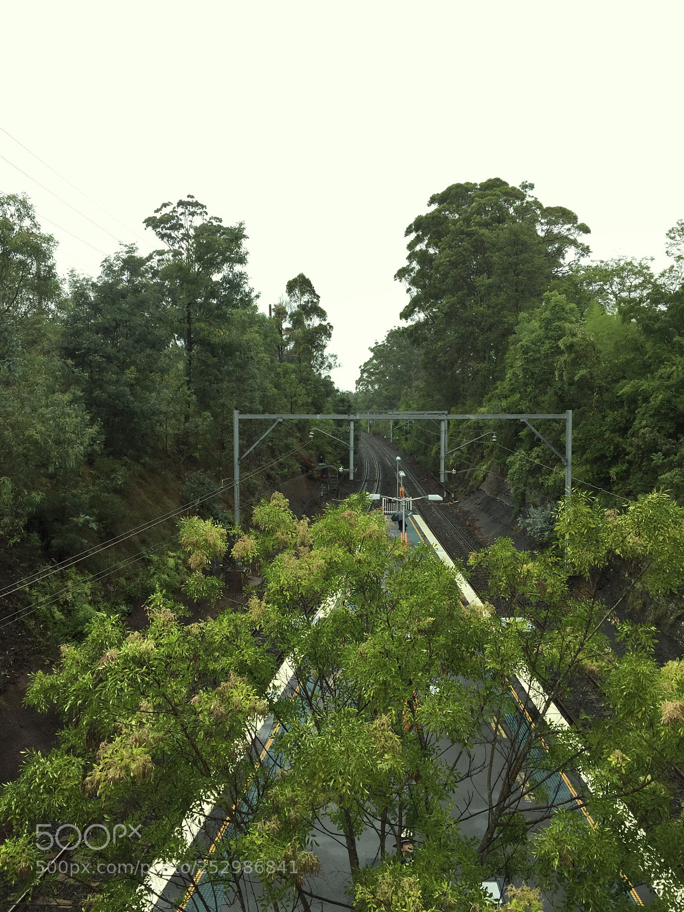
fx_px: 764
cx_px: 342
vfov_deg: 61.7
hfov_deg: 48.2
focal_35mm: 29
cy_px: 456
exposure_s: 1/265
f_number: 2.2
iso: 32
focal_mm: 4.15
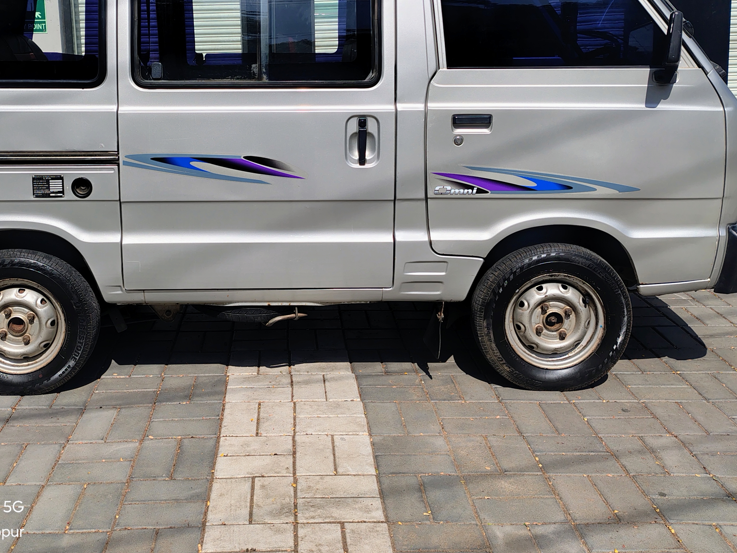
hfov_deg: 49.8
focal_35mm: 37
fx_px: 788
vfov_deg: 38.0
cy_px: 160
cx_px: 289
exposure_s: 1/3080
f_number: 1.7
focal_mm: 4.71
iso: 158
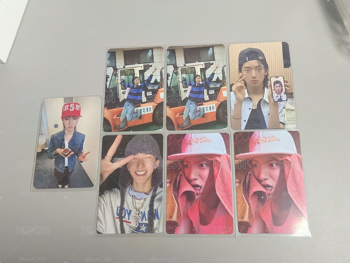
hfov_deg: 50.1
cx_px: 175
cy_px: 132
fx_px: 374
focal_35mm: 37
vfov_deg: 38.7
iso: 800
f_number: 1.75
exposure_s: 1/60
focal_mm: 5.24
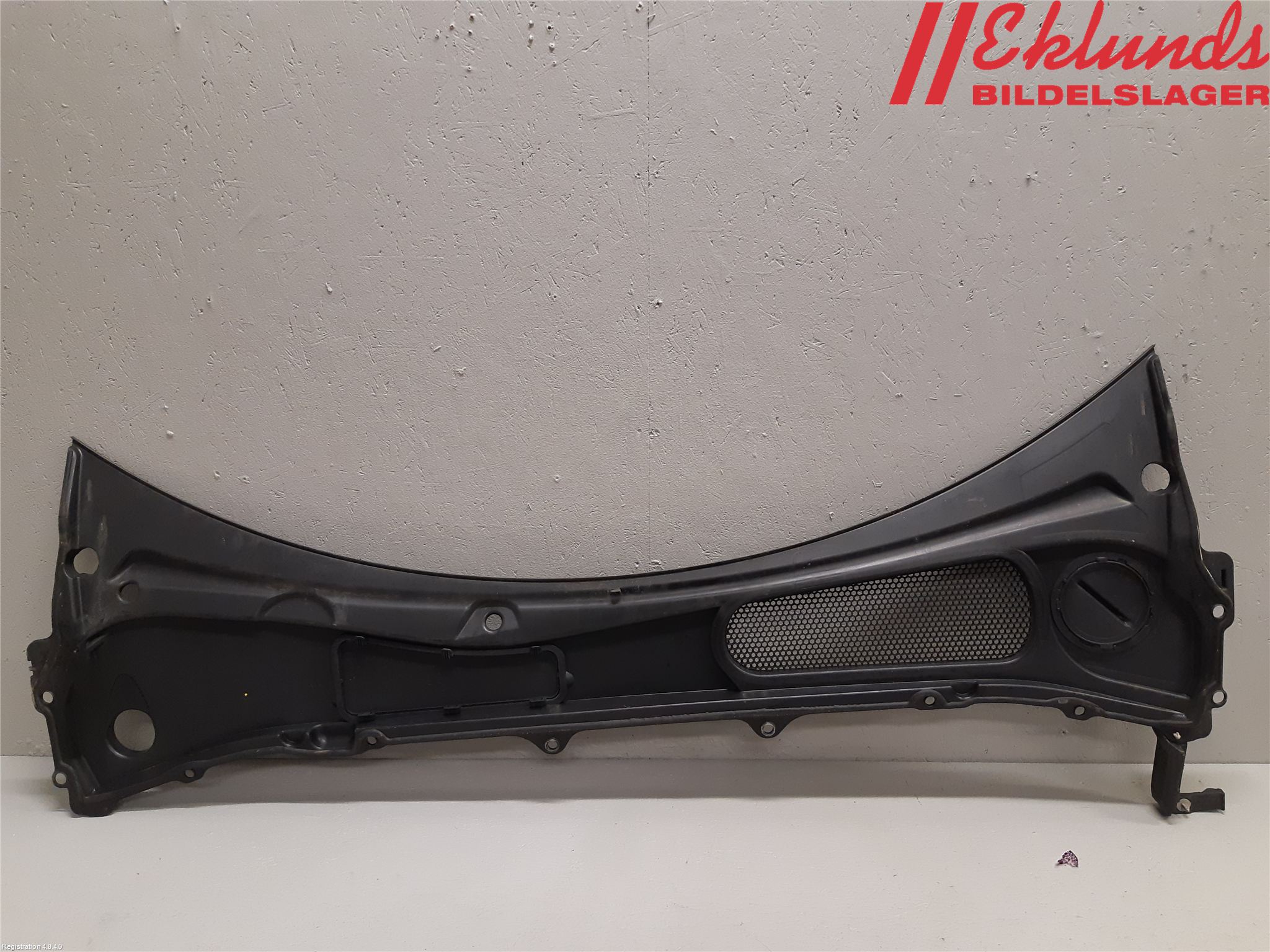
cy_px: 476
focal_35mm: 26
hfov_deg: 67.3
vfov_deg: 53.1
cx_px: 635
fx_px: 954
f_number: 1.7
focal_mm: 3.93
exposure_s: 1/50
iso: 160
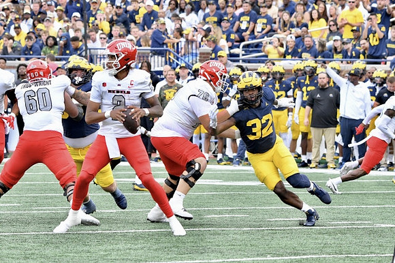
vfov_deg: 5.1
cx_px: 198
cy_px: 132
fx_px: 2961
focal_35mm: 270
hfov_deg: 7.6
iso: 2000
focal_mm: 180
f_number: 5.6
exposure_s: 1/1000
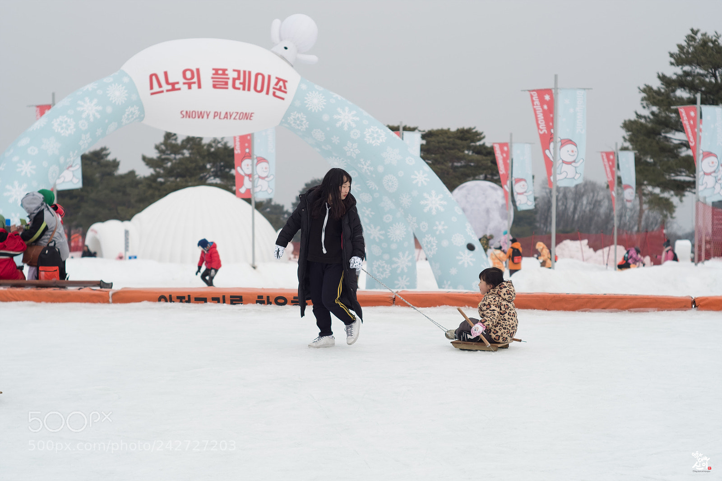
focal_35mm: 38
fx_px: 762
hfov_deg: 50.7
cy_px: 240
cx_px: 361
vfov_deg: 35.0
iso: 200
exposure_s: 1/1600
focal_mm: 25
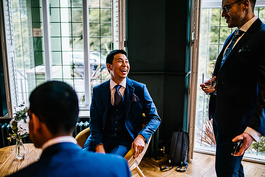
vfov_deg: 37.5
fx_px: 261
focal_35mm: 35
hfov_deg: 53.9
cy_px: 89
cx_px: 133
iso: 200
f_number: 1.4
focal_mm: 35
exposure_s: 1/250
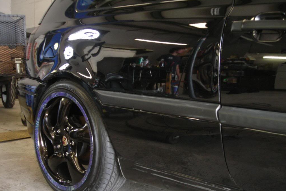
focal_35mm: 40
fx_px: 318
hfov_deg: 48.5
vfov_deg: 33.4
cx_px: 143
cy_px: 102
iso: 200
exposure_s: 1/9.6
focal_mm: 6.3
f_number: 3.2
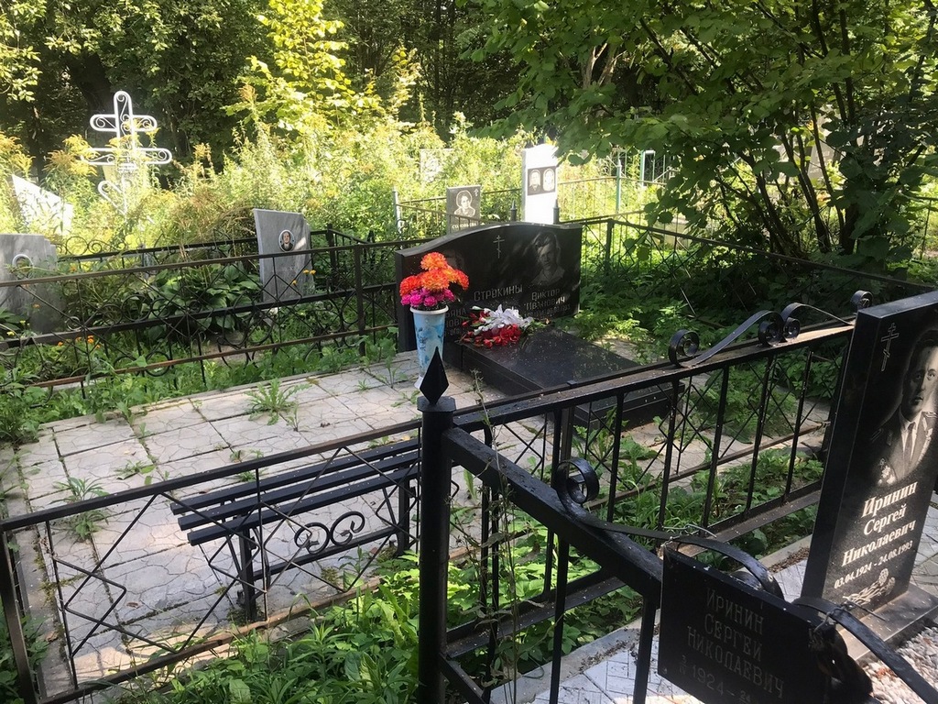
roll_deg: -1.1
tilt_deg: -20.0
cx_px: 469
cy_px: 352
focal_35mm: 28
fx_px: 759
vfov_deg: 49.7
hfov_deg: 63.4
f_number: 1.8
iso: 20
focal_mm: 3.99
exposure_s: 1/209
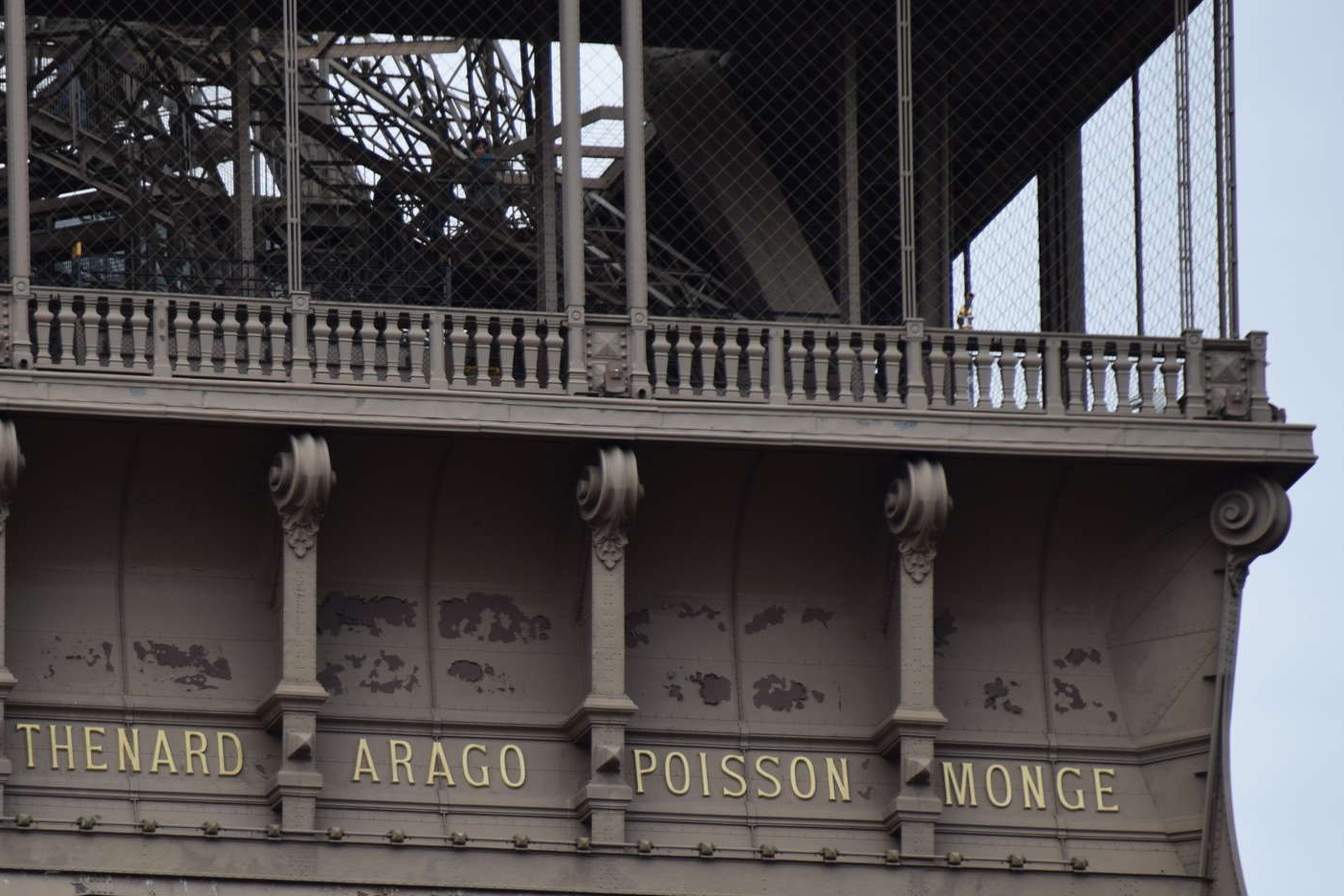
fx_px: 15928
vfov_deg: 3.2
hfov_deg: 4.8
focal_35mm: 427
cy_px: 613
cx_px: 324
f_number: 6
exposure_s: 1/500
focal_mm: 185
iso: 320
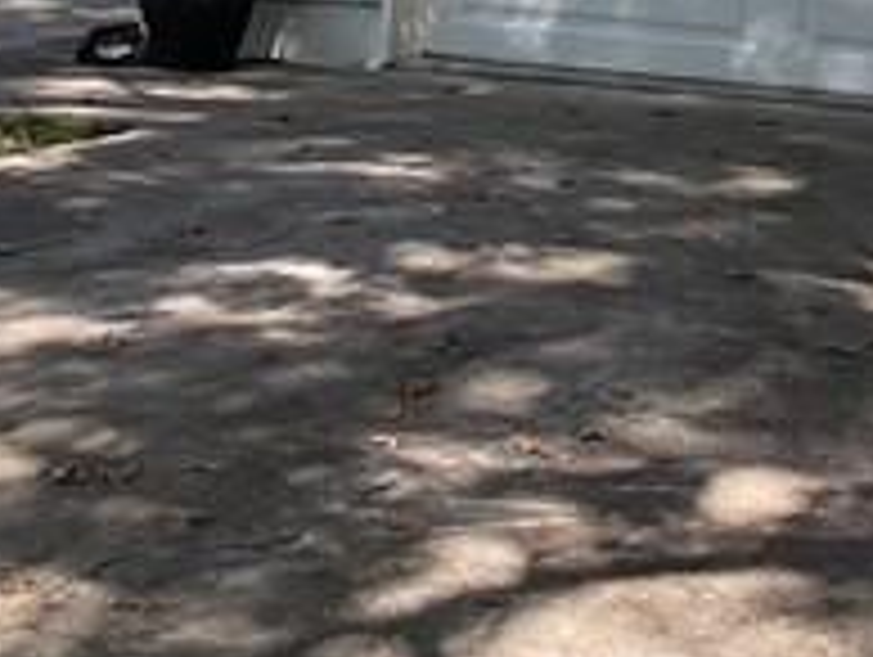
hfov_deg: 12.9
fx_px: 3863
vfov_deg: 9.4
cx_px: 252
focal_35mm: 153
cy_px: -410
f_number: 1.8
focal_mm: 3
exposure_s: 1/415
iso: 16
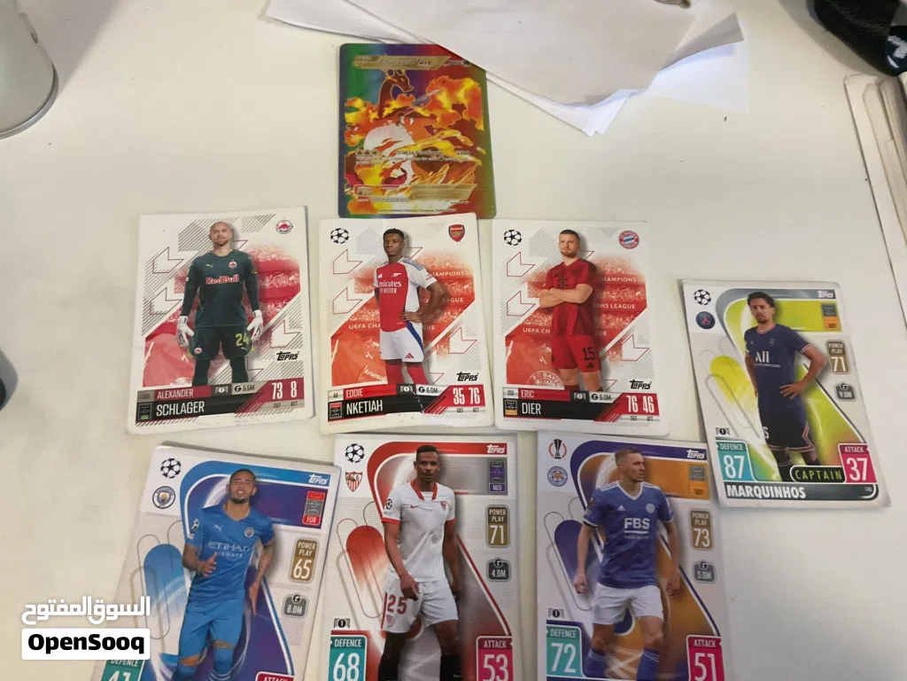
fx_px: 760
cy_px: 340
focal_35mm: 29
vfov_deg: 48.2
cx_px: 454
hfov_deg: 61.7
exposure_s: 1/60
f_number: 1.8
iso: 200
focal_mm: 3
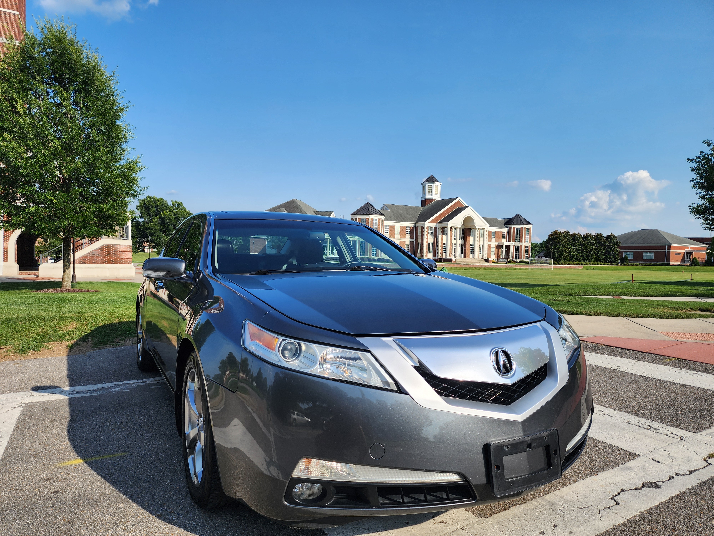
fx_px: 474
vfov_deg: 58.9
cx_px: 357
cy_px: 268
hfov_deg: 73.9
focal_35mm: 23
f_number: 1.8
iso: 12
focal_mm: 6.4
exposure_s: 1/934
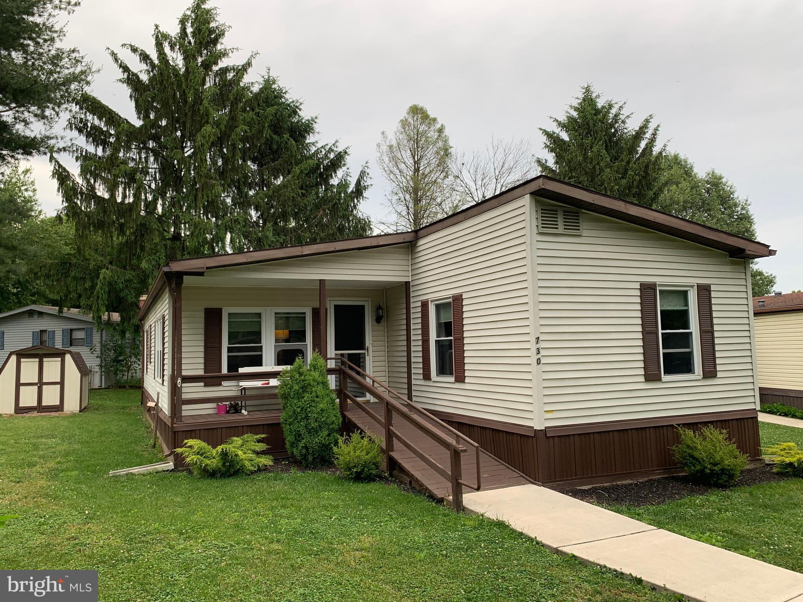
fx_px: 603
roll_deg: +1.2
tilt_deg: +4.5
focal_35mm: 26
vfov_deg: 53.1
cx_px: 402
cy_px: 301
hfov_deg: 67.3
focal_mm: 4.25
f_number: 1.8
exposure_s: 1/306
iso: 25
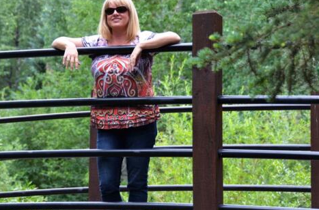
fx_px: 1272
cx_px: 119
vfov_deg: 9.5
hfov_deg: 14.3
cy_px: 105
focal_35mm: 144
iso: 220
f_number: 5.6
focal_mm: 70
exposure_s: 1/125
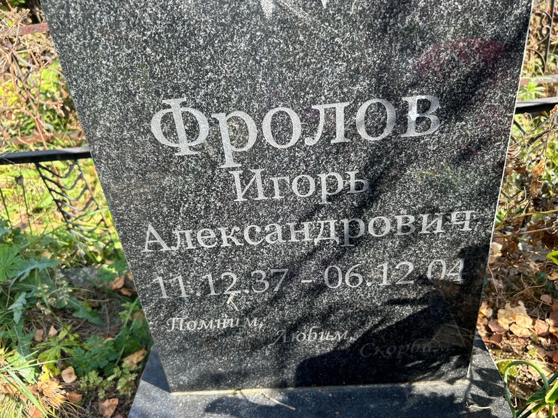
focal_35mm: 26
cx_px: 279
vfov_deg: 53.1
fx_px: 419
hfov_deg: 67.3
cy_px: 209
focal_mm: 5.7
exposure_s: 1/493
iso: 50
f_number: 1.5
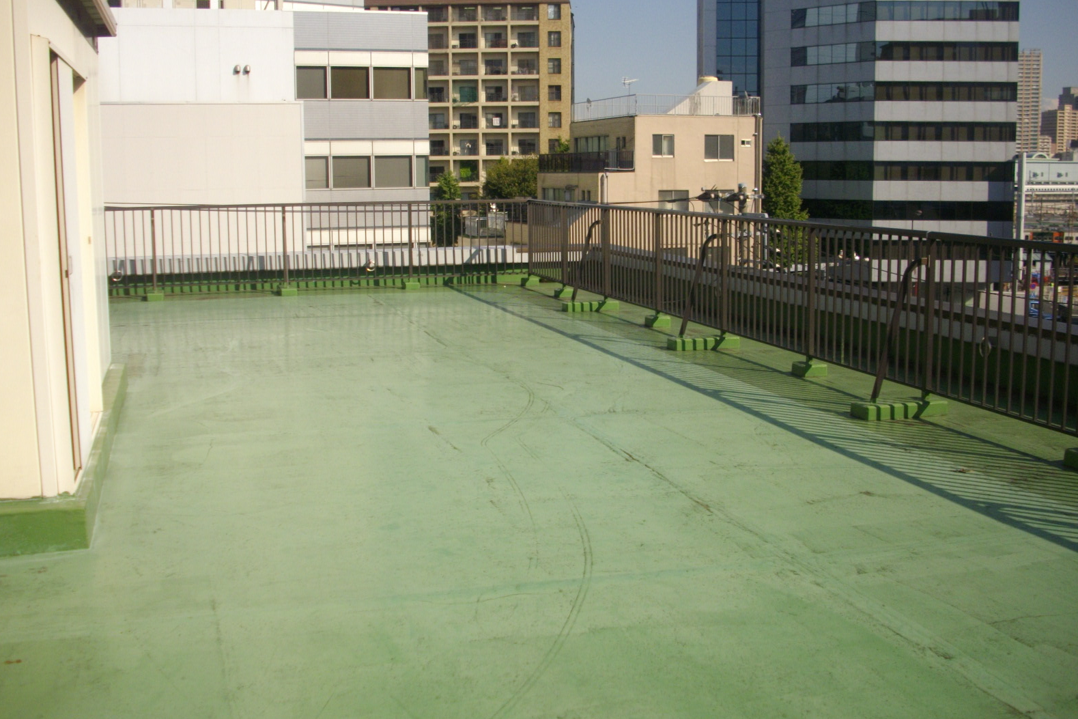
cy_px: 338
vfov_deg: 34.2
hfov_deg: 49.5
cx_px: 537
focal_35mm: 39
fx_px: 1168
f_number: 5.6
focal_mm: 6.2
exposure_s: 1/500
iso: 100
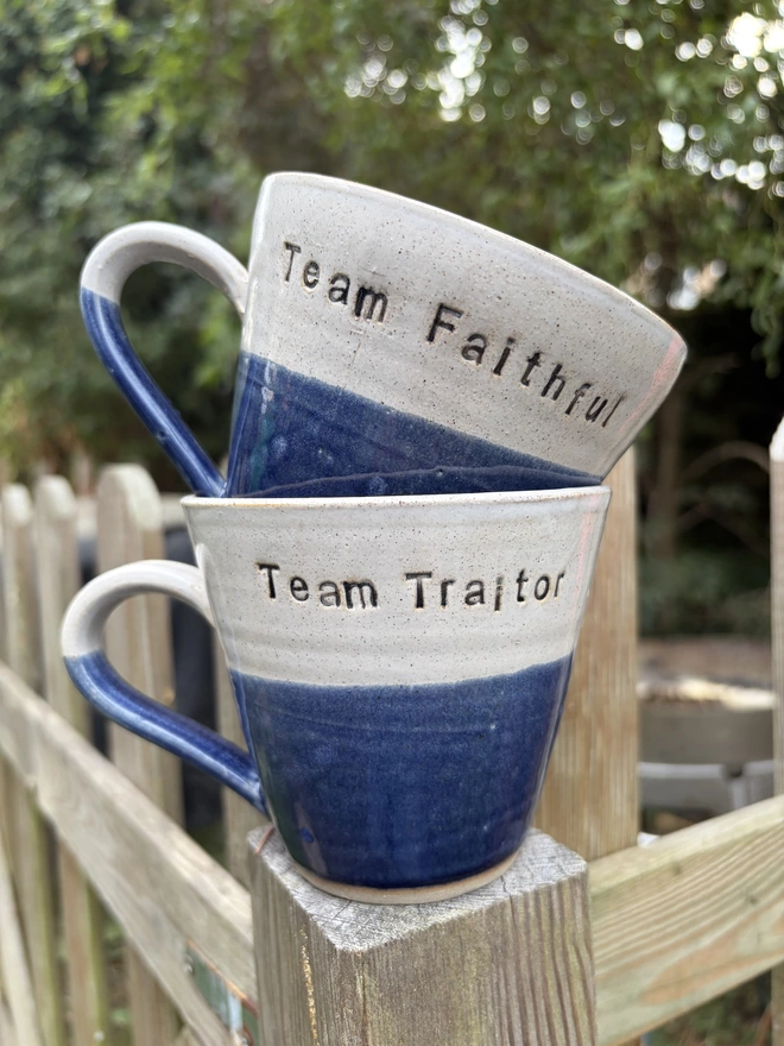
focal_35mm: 26
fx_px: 785
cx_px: 392
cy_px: 523
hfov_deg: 53.1
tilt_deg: -7.2
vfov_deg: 67.3
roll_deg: +1.2
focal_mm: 5.96
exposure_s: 1/121
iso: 50
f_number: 1.6
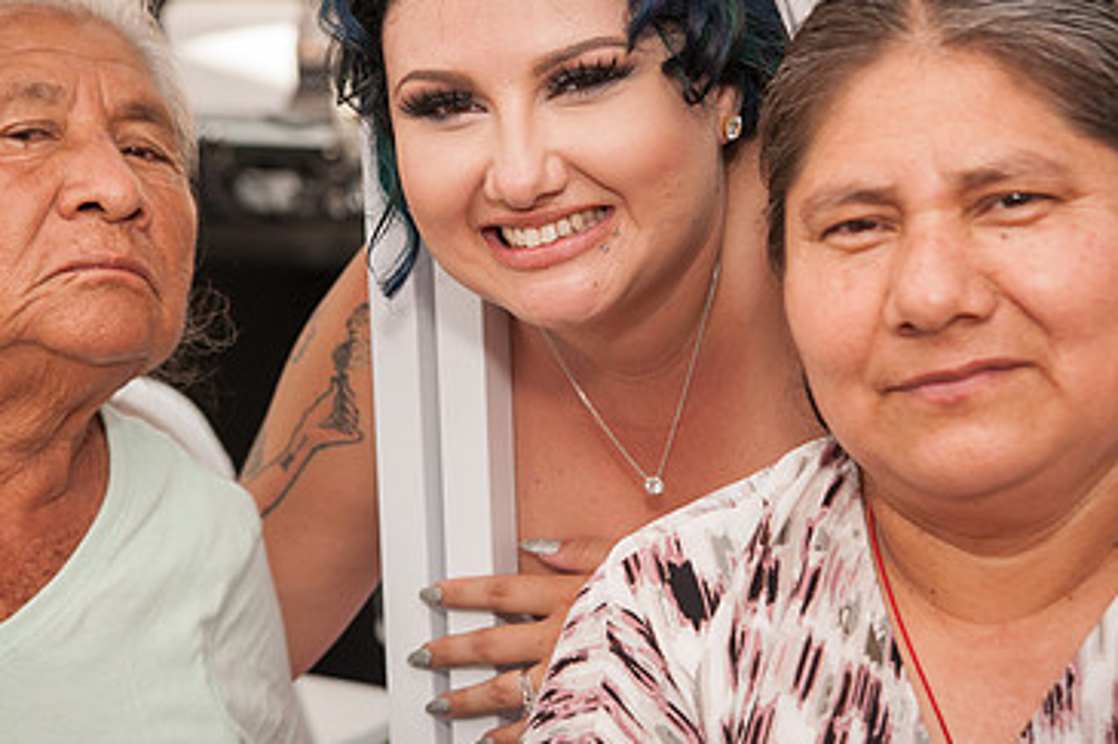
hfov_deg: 19.5
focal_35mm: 105
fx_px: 3259
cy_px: 321
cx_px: 515
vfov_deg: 13.0
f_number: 5
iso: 200
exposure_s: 1/500
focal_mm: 66
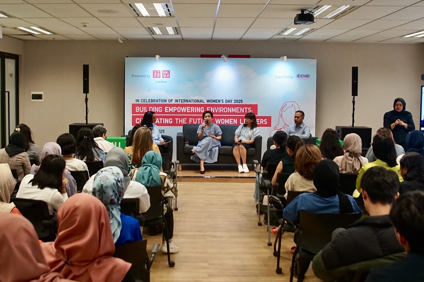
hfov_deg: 53.2
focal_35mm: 36
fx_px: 424
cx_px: 212
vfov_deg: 36.8
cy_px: 141
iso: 1250
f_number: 3.2
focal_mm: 24
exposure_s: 1/160
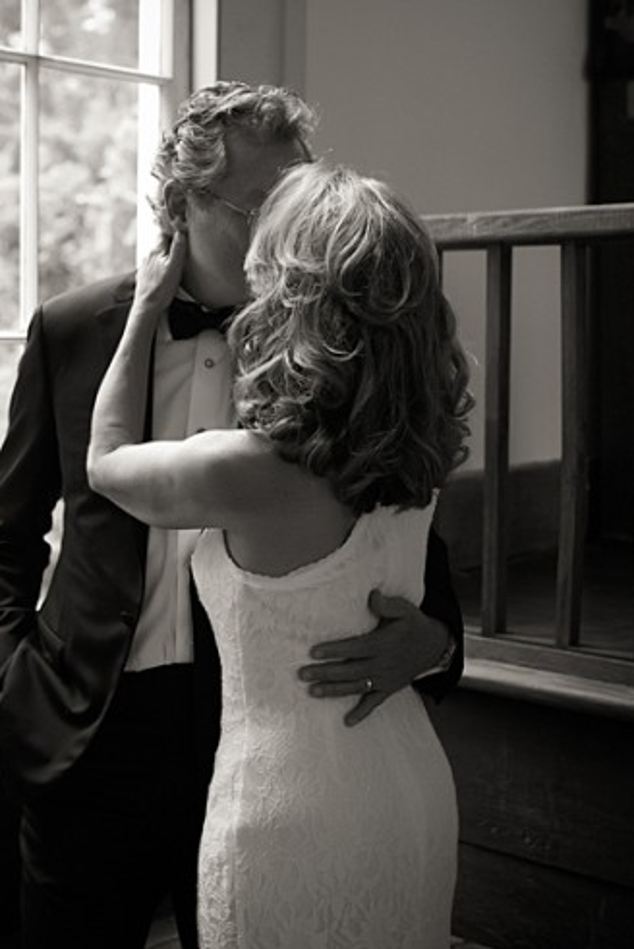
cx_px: 218
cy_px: 394
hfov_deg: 23.7
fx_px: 1504
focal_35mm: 57
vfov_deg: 34.9
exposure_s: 1/125
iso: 2500
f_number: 2.8
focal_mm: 35
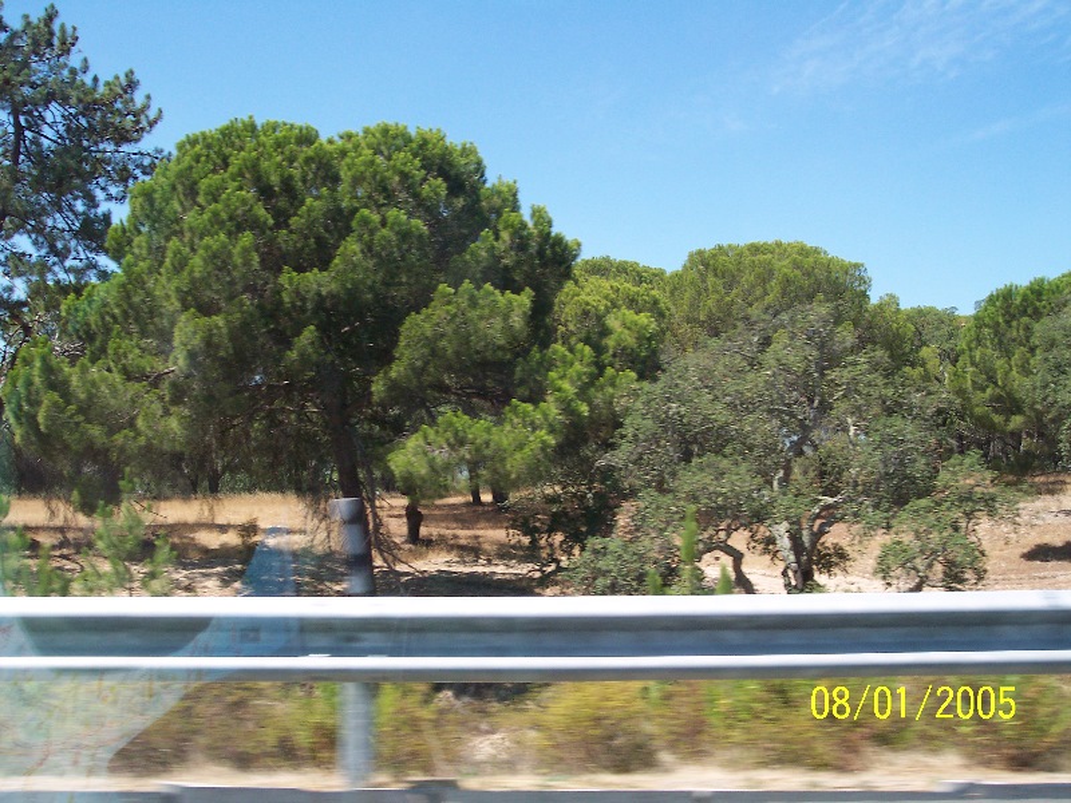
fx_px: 1176
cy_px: 402
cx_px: 536
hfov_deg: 49.0
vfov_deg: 37.7
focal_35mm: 38
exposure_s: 1/350
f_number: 4.8
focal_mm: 8
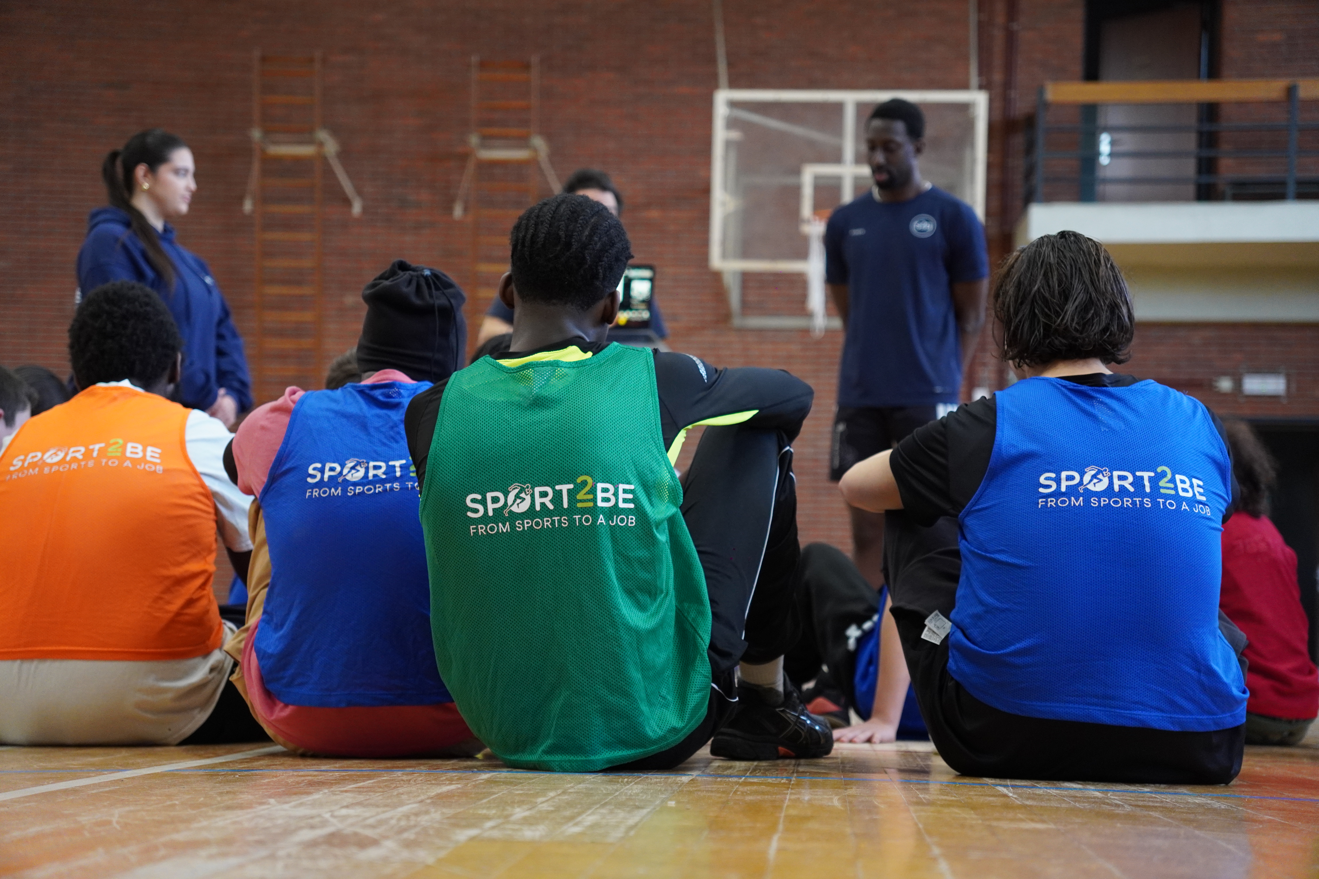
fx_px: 2748
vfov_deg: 18.2
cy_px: 440
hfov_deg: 27.0
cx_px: 660
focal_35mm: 75
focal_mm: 50
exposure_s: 1/160
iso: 1250
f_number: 2.8
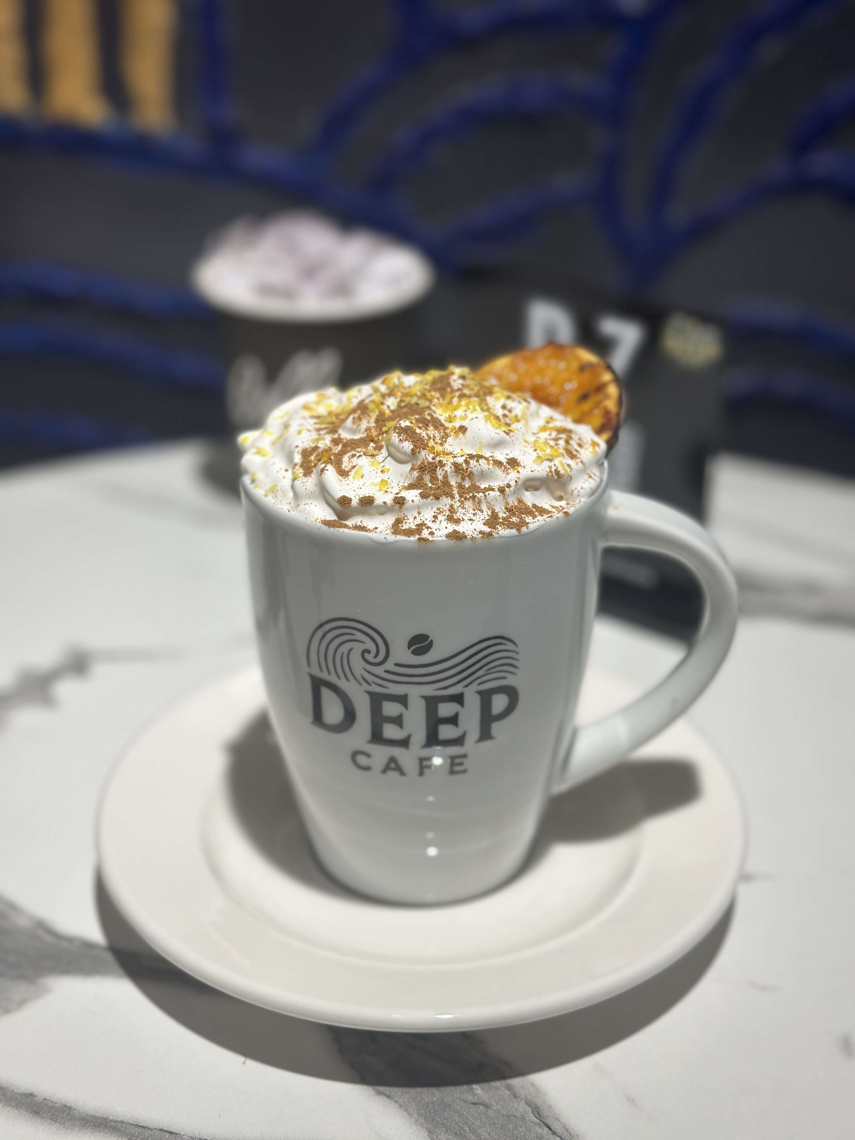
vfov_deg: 39.7
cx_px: 428
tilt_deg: -26.2
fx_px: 1581
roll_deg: +0.6
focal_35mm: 48
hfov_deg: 30.3
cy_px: 570
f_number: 1.78
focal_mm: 6.86
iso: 80
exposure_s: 1/284
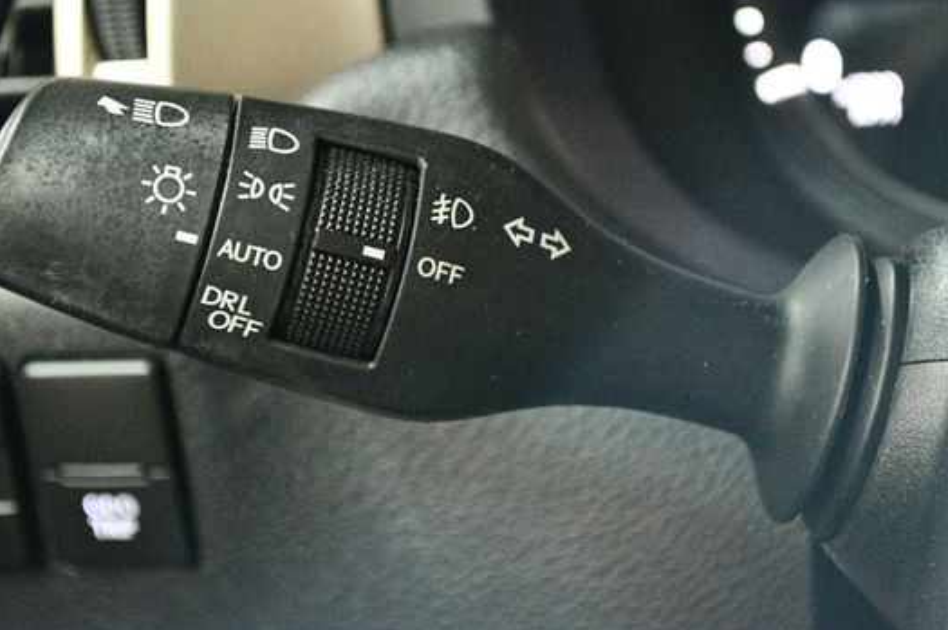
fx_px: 2631
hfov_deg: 20.4
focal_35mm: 100
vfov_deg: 13.7
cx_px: 459
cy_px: 255
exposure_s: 1/30
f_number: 5.6
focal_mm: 55
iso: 12800
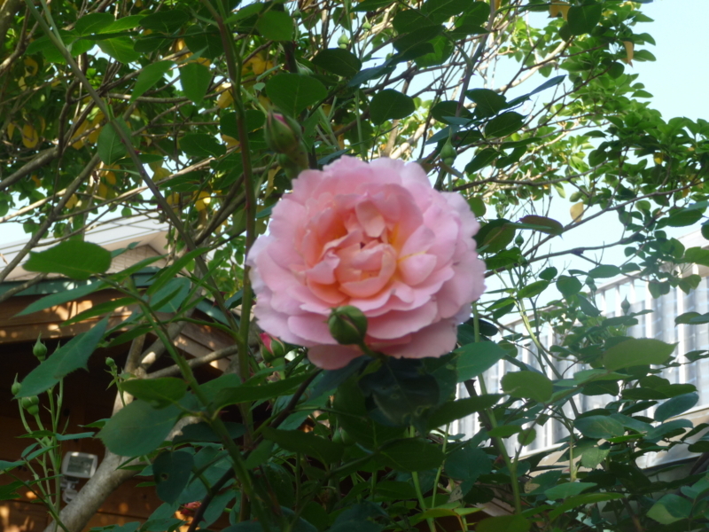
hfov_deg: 29.0
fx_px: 1372
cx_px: 354
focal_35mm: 67
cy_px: 266
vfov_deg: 21.9
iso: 100
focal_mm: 11.3
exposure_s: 1/125
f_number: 4.5
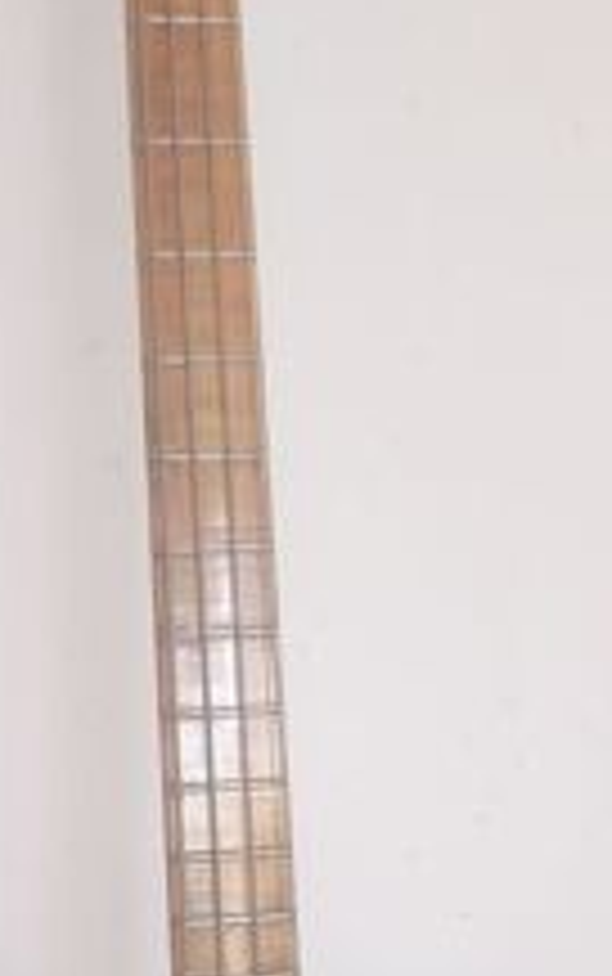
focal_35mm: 75
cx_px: 400
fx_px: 1998
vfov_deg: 26.6
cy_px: 877
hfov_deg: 17.4
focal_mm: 5
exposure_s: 1/100
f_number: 1.8
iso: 125
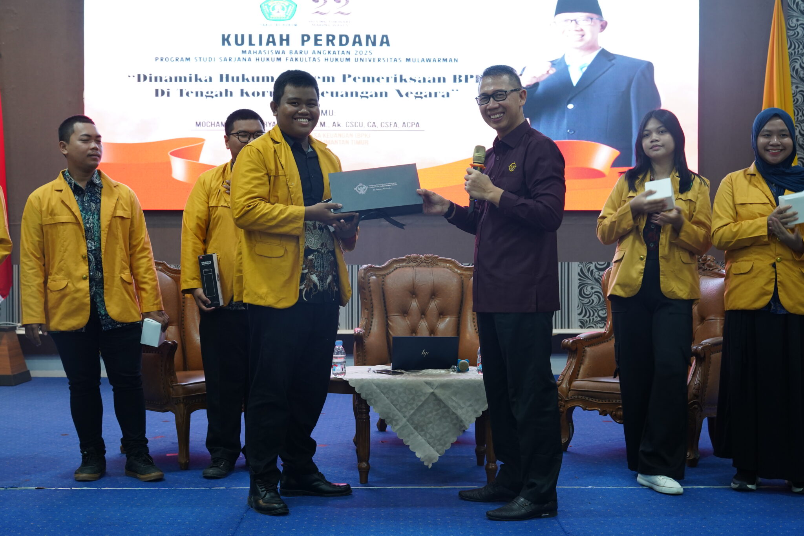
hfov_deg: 39.6
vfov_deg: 27.0
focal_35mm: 50
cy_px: 268
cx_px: 402
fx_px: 1116
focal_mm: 50
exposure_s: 1/20
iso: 1600
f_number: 5.6
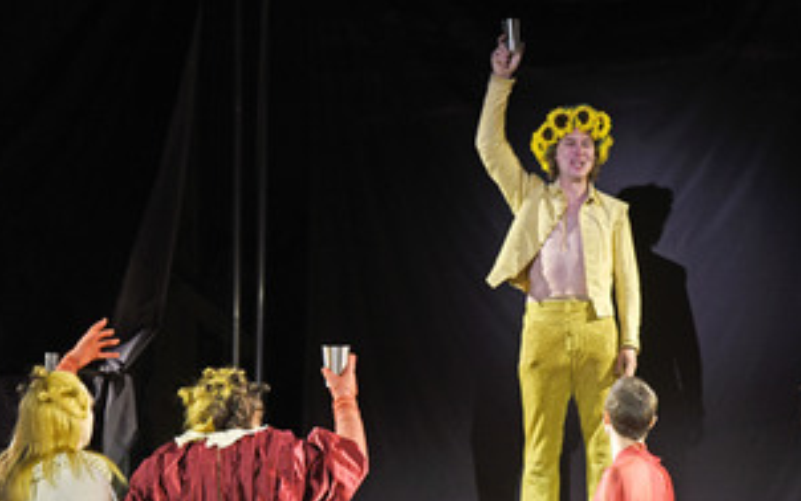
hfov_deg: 14.0
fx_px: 3254
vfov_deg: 8.8
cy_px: 331
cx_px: 580
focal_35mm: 149
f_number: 5.6
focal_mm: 98
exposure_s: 1/100
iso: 800
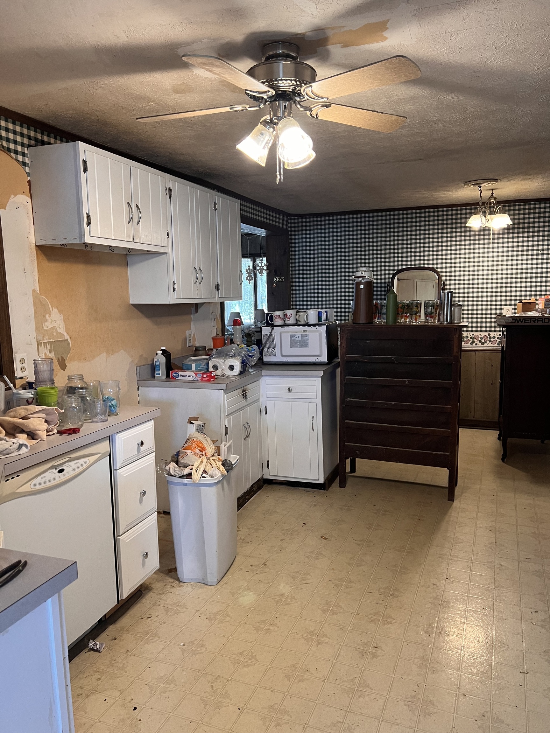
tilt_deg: -7.3
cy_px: 366
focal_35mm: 26
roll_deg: +2.1
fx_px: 551
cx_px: 275
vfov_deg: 67.3
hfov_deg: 53.1
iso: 200
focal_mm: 5.7
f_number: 1.5
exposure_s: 1/60
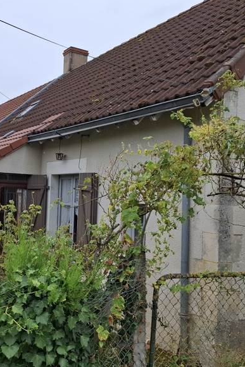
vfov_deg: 57.2
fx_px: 337
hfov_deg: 39.2
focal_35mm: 33
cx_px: 68
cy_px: 178
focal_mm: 5.54
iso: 50
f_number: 1.8
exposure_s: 1/1203
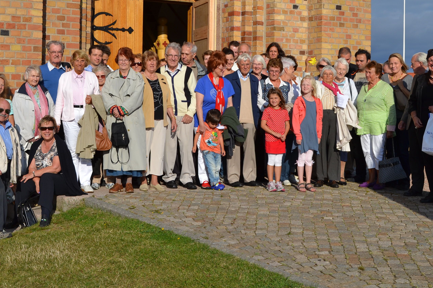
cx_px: 218
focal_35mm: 61
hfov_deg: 32.9
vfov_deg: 22.2
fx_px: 734
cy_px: 95
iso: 100
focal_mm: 30
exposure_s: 1/320
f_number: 9
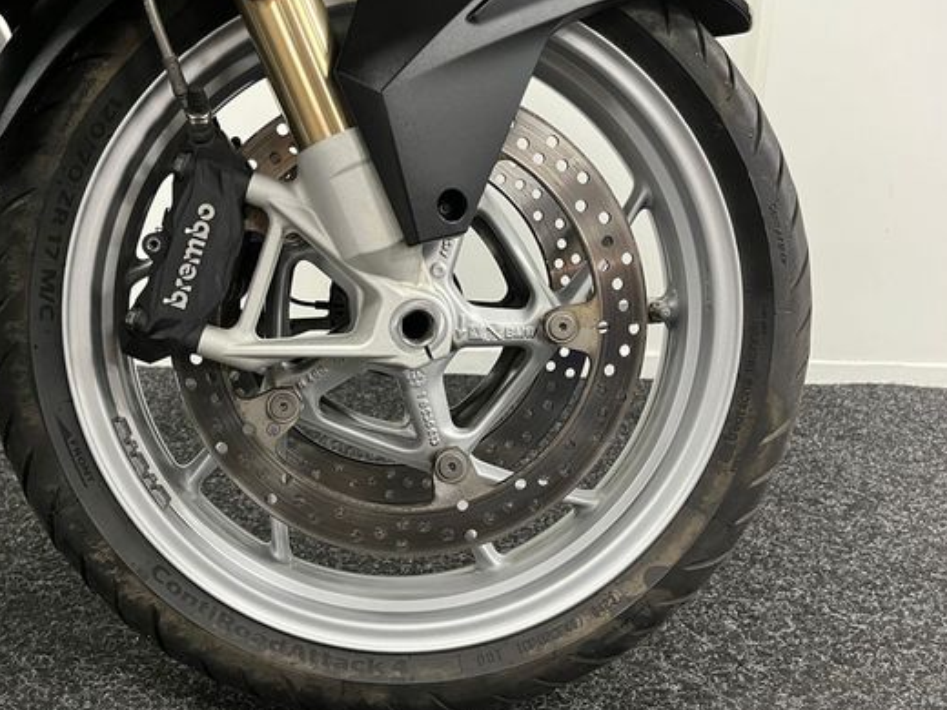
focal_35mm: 32
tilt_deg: -11.4
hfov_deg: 56.5
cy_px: 300
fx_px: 875
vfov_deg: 44.0
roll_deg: -0.7
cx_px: 388
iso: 400
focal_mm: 5.1
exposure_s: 1/50
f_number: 1.6
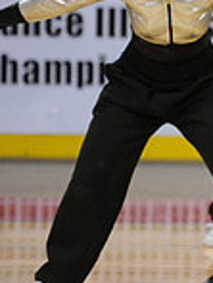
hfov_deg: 2.3
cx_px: 549
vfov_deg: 3.1
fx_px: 5259
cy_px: 44
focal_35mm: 641
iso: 5000
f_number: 3.2
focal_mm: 170
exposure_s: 1/640
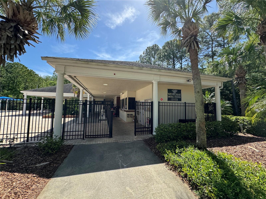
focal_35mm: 14
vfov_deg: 85.7
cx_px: 133
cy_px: 100
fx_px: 108
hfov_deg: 102.1
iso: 40
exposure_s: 1/610
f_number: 2.2
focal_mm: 2.22
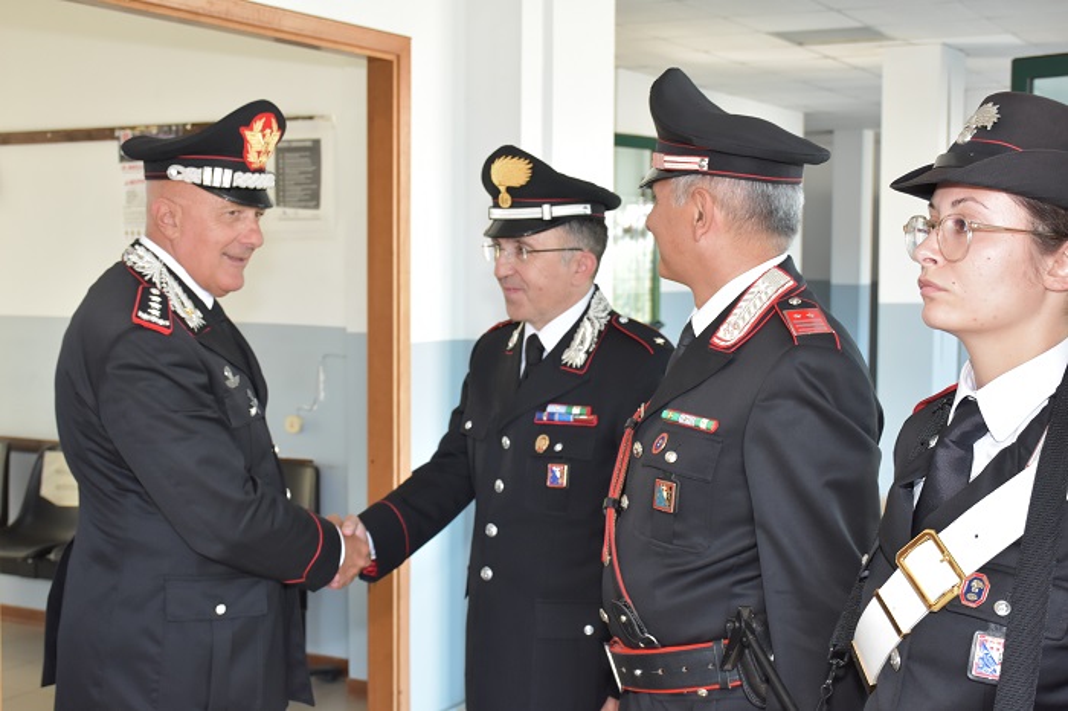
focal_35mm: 52
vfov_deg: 25.7
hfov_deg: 37.9
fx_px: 1557
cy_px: 356
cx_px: 534
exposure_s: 1/60
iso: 1000
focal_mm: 35
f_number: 7.1
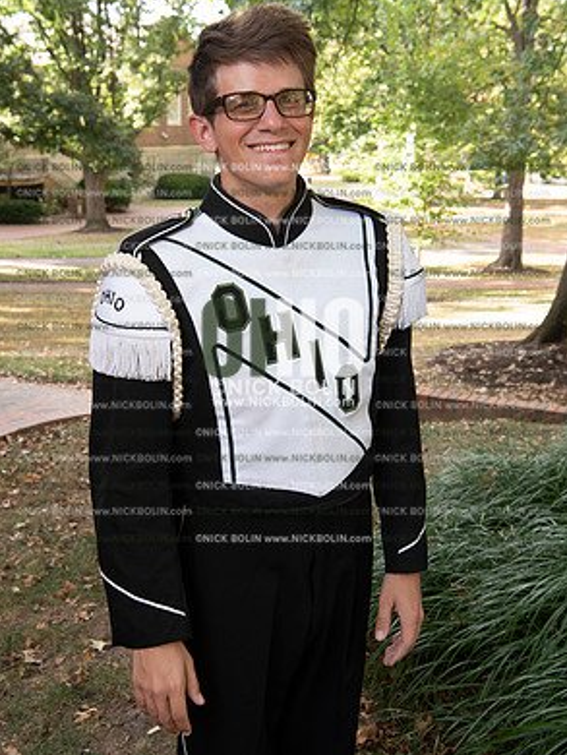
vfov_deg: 37.5
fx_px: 1113
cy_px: 352
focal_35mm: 51
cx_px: 283
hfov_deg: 28.6
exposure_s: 1/100
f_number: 8
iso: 800
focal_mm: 46
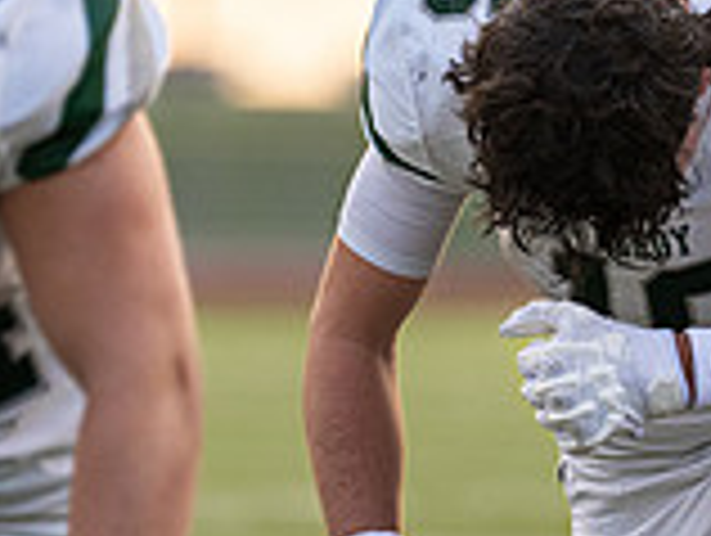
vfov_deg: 1.8
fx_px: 17321
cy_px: 371
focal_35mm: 842
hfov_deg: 2.4
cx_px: 697
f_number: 2.8
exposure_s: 1/2500
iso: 640
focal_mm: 176
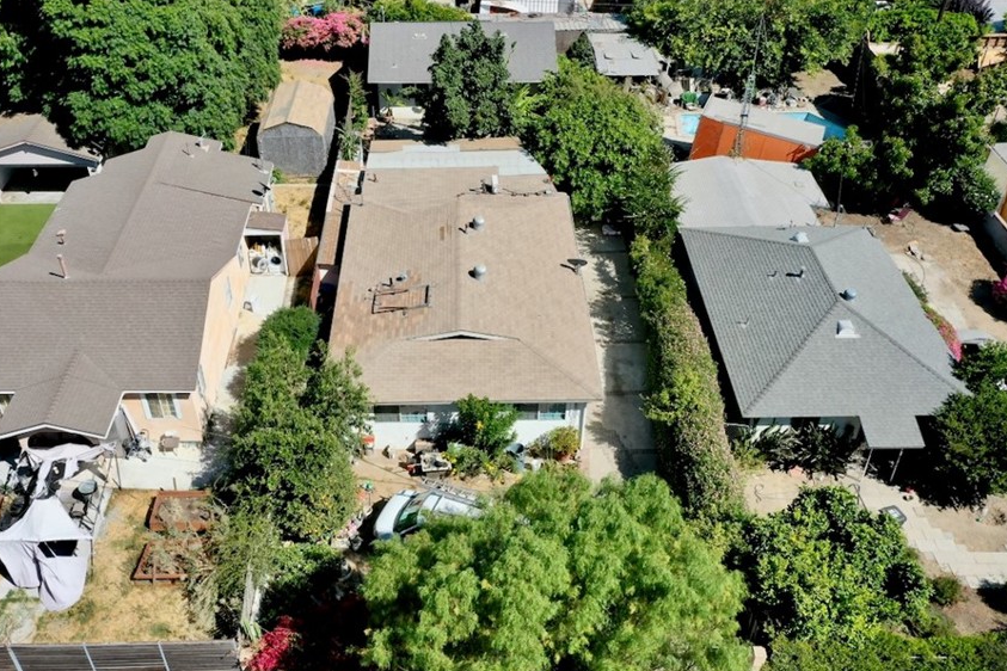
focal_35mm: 34
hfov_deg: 55.8
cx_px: 479
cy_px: 341
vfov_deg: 38.9
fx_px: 951
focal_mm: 10.26
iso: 100
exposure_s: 1/640
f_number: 6.3
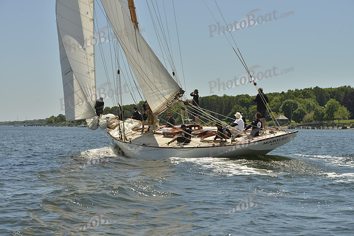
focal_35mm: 86
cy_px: 118
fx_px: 846
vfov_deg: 15.9
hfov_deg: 23.6
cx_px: 177
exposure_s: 1/1600
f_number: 9
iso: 280
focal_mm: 86
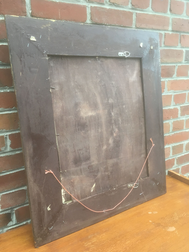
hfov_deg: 48.2
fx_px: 211
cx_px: 94
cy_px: 126
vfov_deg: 61.7
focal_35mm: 29
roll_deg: +1.2
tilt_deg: -17.8
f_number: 2.2
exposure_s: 1/33
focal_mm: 4.15
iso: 50
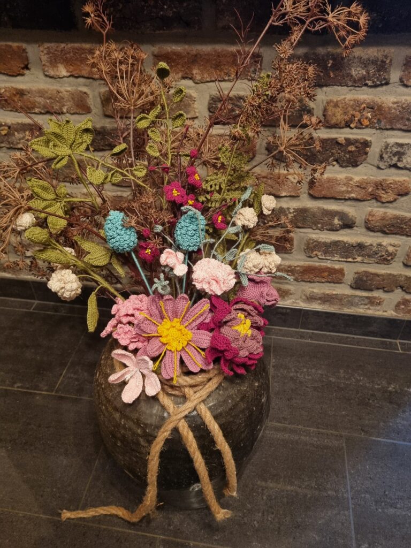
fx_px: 412
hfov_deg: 53.1
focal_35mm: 26
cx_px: 206
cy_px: 274
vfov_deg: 67.3
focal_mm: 5.4
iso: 640
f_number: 1.8
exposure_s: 1/33
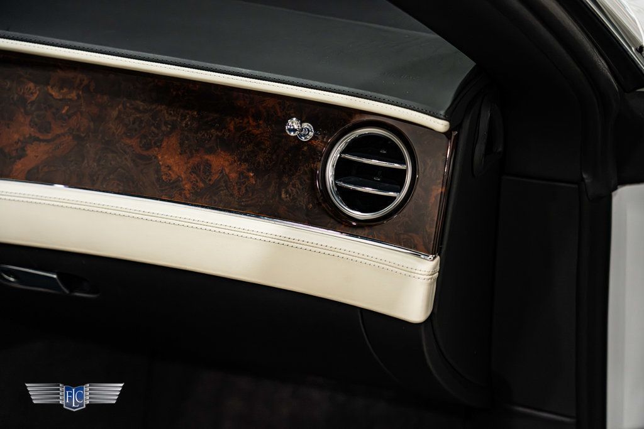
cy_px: 214
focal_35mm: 72
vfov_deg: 18.9
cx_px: 322
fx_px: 1288
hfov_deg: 28.1
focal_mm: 72
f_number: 4
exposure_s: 1/125
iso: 1600
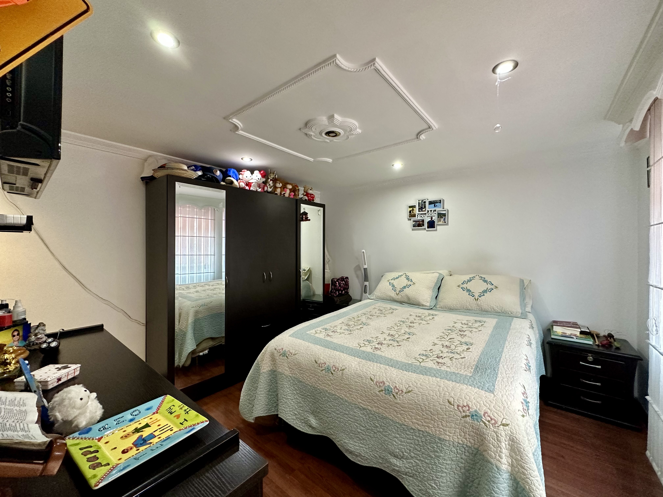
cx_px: 332
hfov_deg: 102.1
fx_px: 268
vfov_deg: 85.7
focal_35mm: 14
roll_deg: -0.1
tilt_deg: -1.8
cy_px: 248
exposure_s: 1/99
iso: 320
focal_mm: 2.22
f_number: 2.2
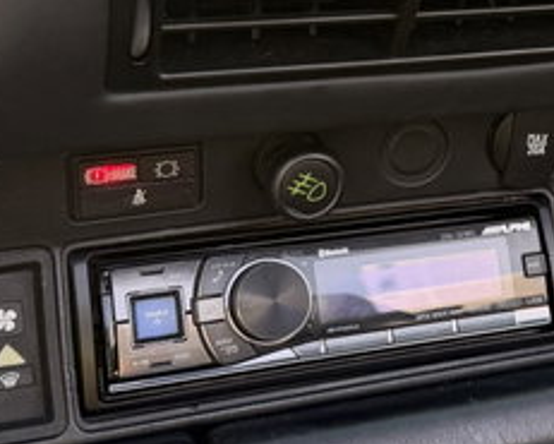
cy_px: 74
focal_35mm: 78
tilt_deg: -12.7
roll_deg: -2.0
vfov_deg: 19.4
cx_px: 444
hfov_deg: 24.1
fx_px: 1279
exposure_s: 1/612
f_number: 1.78
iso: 80
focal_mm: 6.76
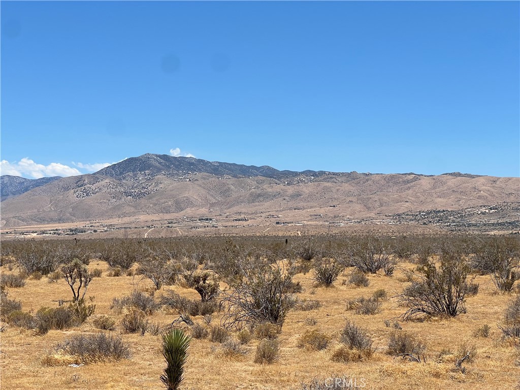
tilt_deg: +3.1
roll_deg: -0.8
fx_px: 1157
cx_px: 260
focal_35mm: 77
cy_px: 195
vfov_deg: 19.1
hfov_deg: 25.3
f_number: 2.8
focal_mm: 9
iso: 32
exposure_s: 1/1130
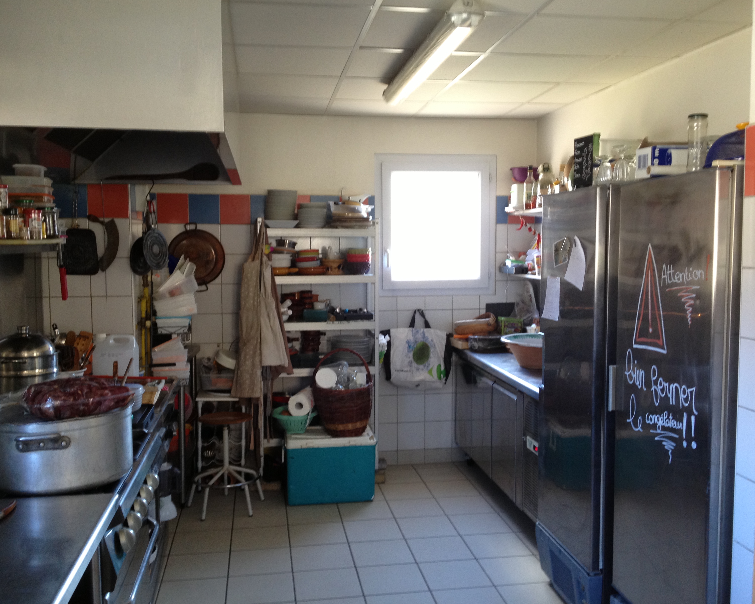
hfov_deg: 49.1
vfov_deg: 40.1
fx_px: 827
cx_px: 385
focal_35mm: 37
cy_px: 303
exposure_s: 1/20
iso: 100
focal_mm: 4.28
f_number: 2.4
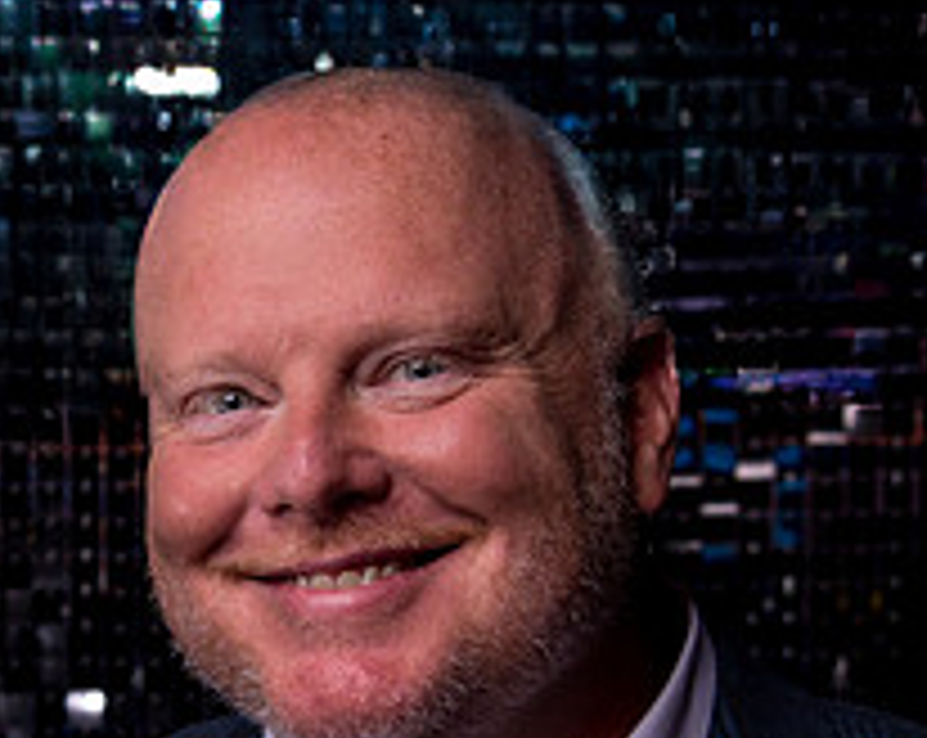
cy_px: 602
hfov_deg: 14.9
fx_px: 3478
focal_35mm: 127
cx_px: -12
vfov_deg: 12.1
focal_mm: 44
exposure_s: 1/200
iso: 1000
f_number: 5.6
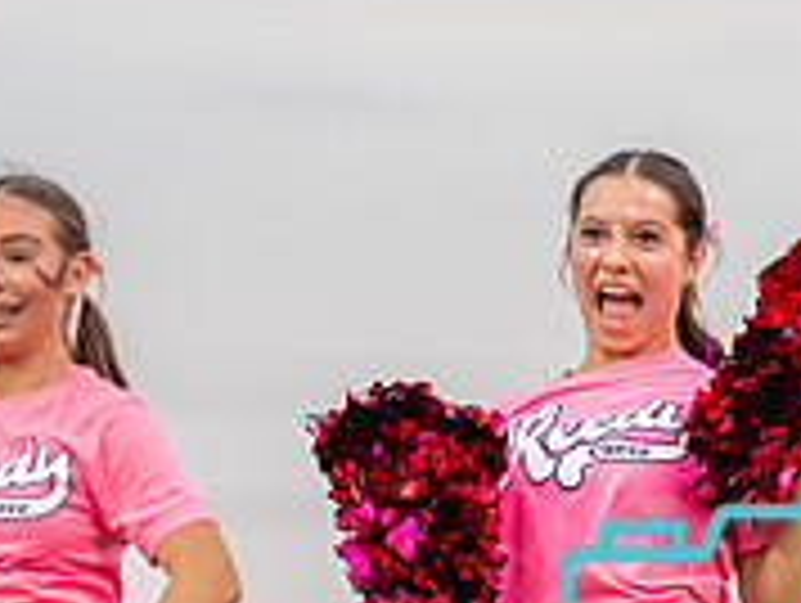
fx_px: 12744
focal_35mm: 550
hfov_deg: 3.6
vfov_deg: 2.7
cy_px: 640
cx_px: 514
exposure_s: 1/2000
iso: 640
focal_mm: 144
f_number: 2.8
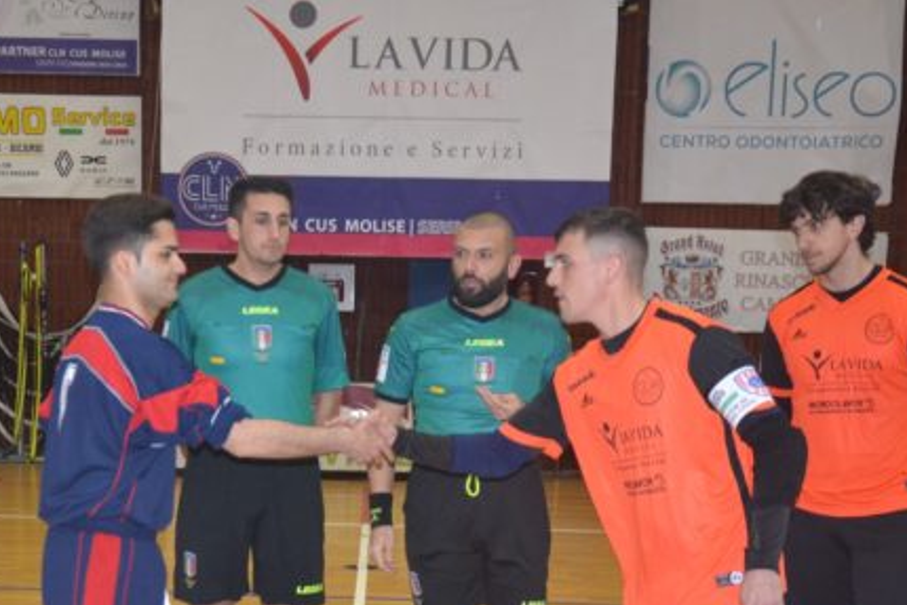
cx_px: 331
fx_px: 1714
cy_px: 487
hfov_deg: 29.5
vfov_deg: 19.8
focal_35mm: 68
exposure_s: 1/60
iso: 1800
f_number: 4
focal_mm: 28
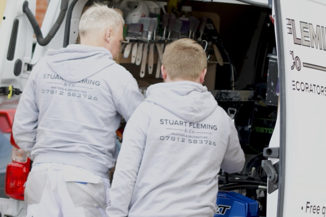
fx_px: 3088
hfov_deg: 6.0
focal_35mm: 341
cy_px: 122
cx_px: 180
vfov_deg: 4.0
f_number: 3.3
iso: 100
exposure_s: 1/125
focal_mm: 105
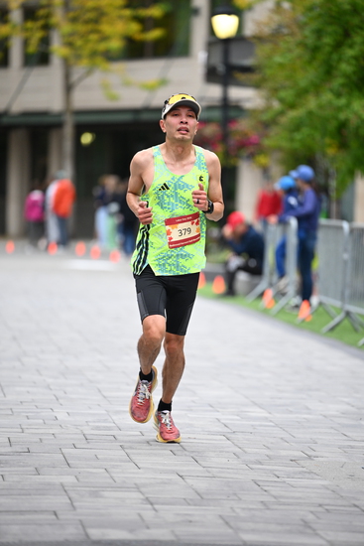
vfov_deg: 10.3
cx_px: 182
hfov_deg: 6.9
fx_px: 3031
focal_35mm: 200
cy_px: 273
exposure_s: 1/1250
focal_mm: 200
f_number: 2.8
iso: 1600
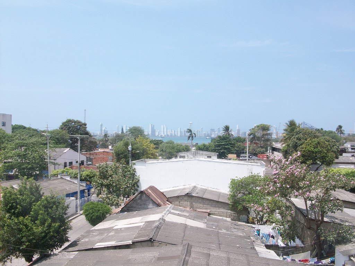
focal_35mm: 34
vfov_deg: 41.8
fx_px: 349
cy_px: 133
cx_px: 178
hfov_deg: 54.0
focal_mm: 5.7
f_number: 5.5
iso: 64
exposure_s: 1/320
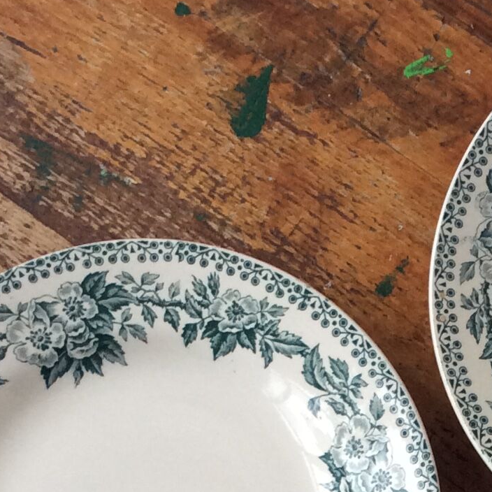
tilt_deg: -78.7
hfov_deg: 16.5
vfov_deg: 16.1
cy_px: 594
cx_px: 445
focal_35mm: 104
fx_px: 1672
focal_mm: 3.3
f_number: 2.4
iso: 64
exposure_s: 1/100
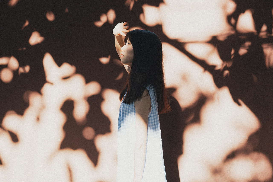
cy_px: 91
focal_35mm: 55
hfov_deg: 36.3
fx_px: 417
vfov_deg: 24.6
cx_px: 136
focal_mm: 55
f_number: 2.8
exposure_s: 1/1250
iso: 320
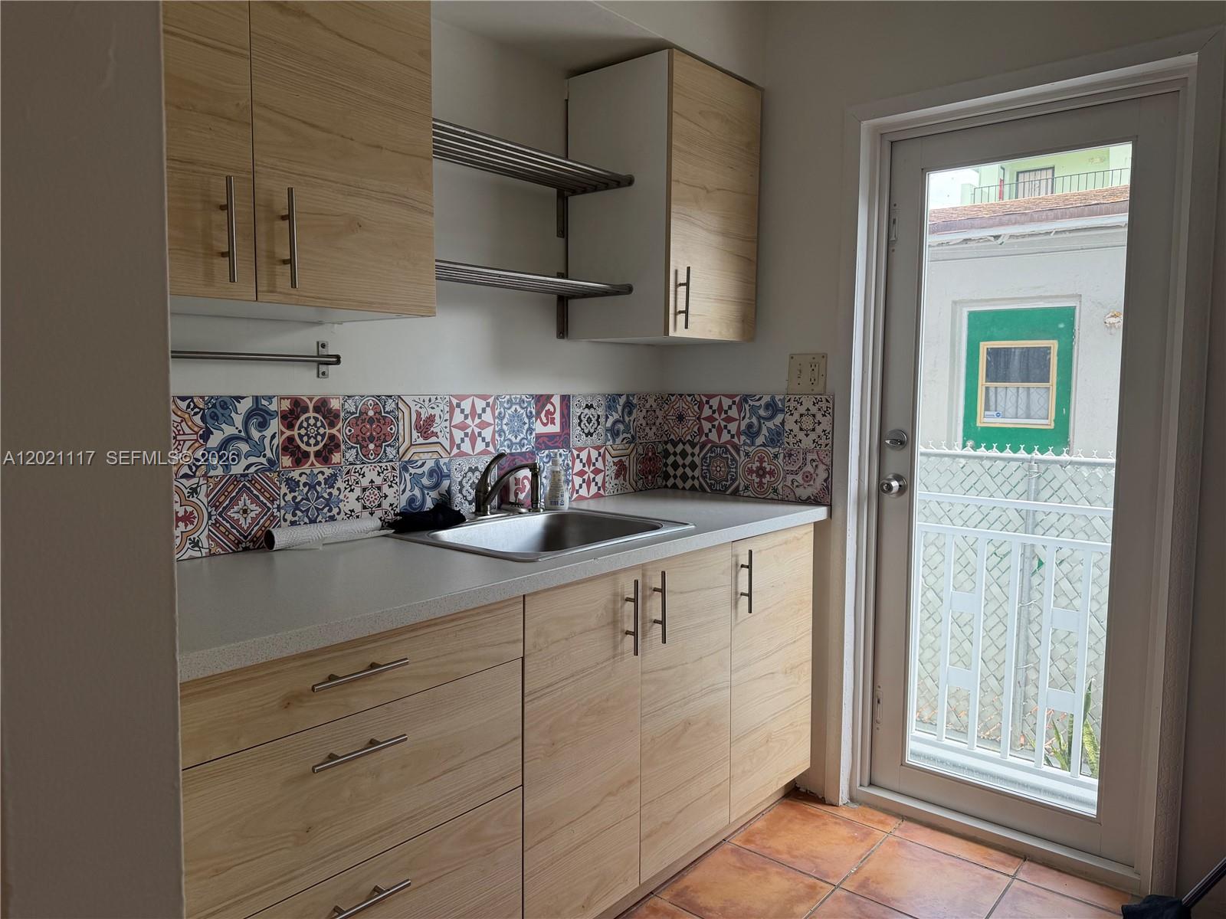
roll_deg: -0.1
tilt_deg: -4.0
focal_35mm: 24
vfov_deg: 56.8
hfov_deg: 71.6
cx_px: 613
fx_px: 850
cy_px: 460
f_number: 1.78
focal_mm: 6.76
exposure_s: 1/176
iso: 80
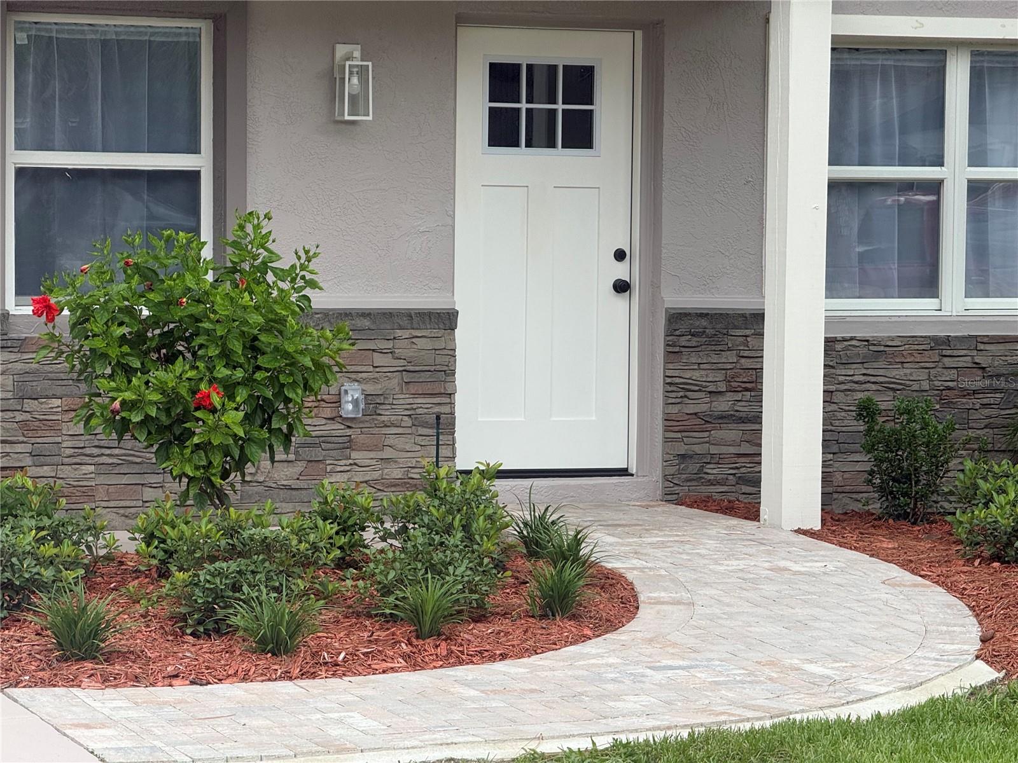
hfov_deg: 16.4
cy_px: 382
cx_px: 509
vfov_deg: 12.3
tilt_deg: -3.0
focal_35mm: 120
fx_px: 3529
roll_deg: -0.6
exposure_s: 1/586
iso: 64
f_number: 2.8
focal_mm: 15.66
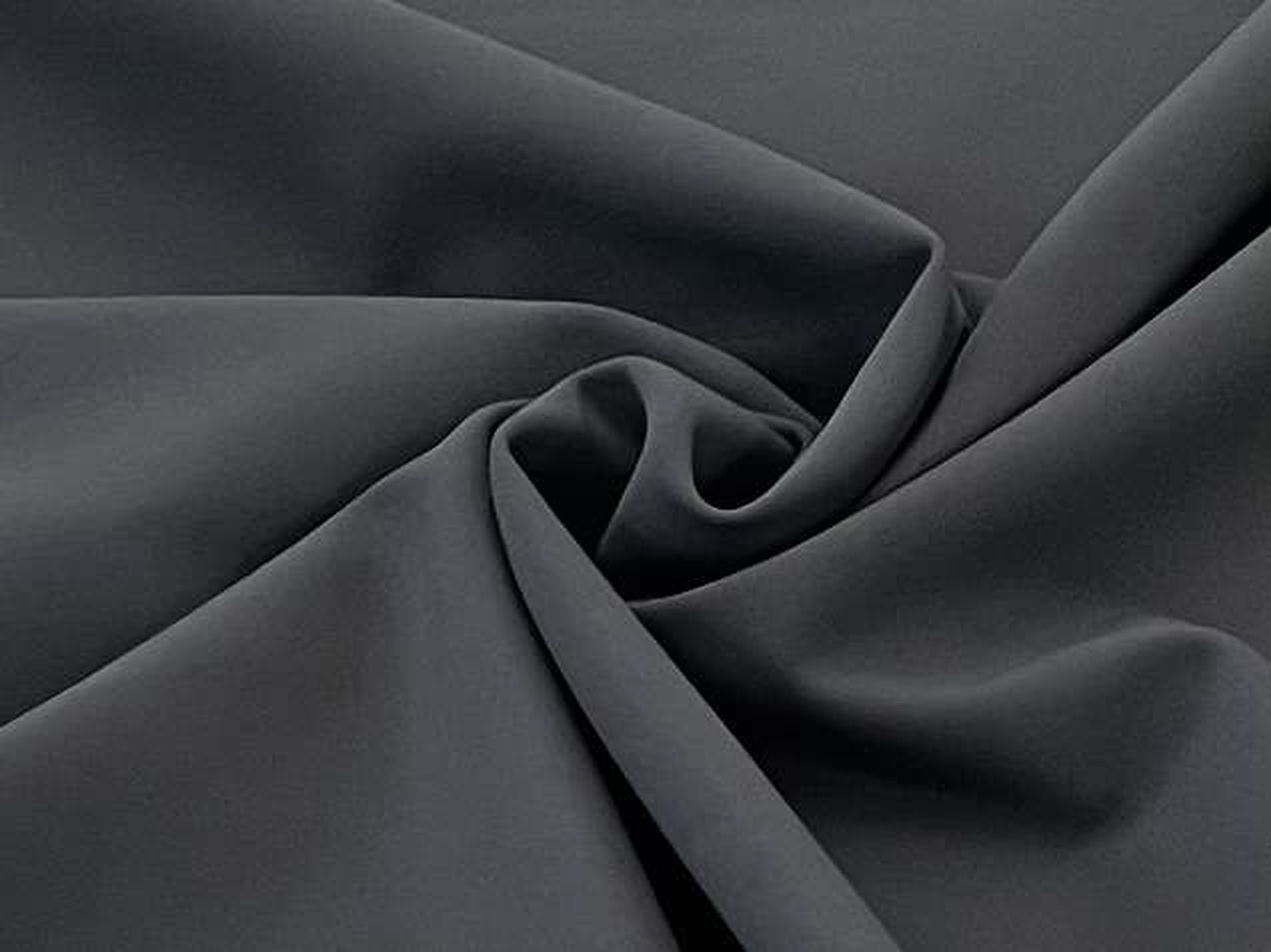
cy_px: 476
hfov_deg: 69.4
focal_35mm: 25
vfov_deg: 54.9
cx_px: 636
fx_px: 918
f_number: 1.6
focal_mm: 5.1
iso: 160
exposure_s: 1/60
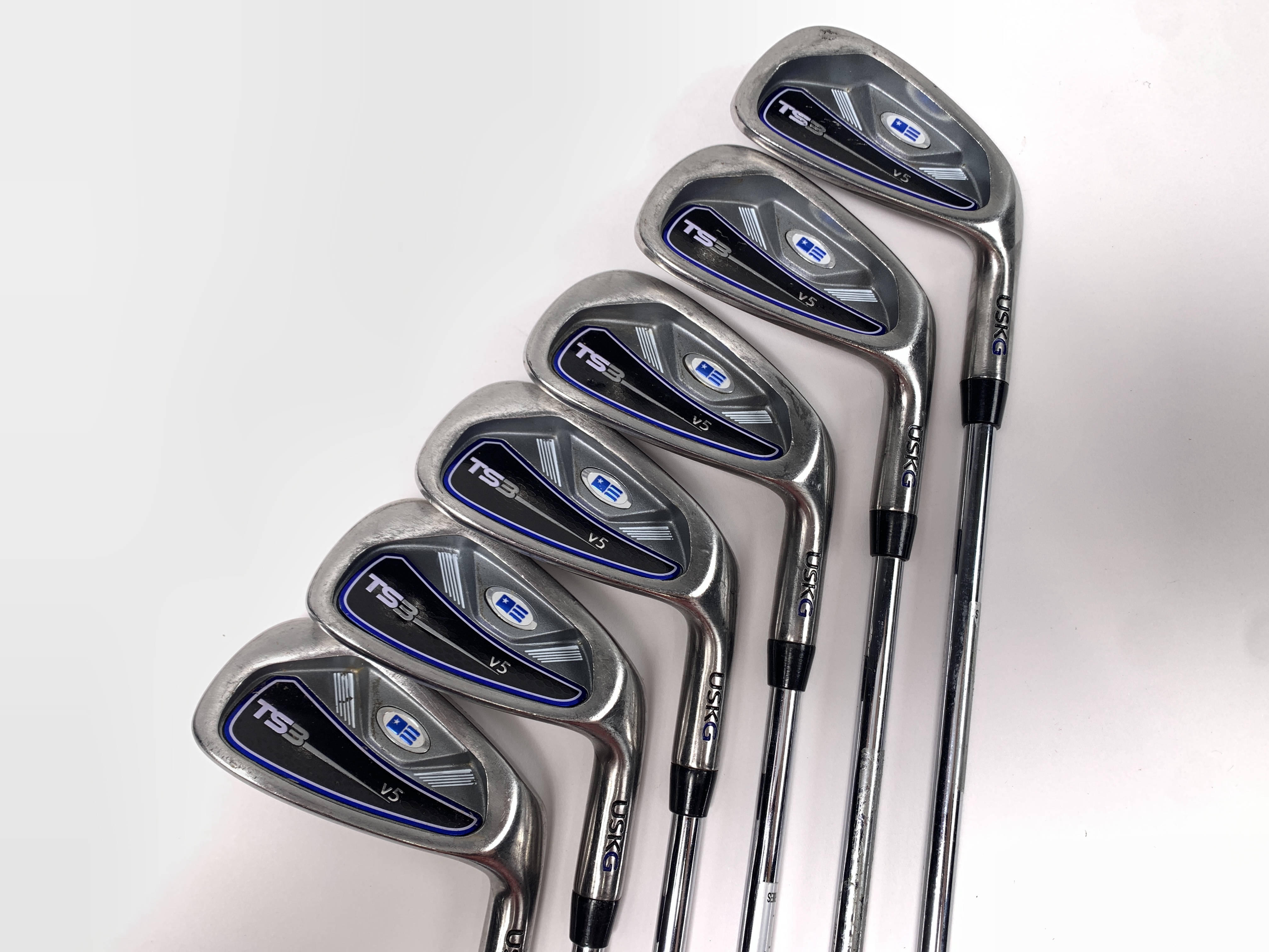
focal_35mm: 26
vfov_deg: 53.1
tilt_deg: -80.1
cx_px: 634
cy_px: 476
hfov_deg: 67.3
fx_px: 953
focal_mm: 4.25
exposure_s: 1/120
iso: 25
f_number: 1.8
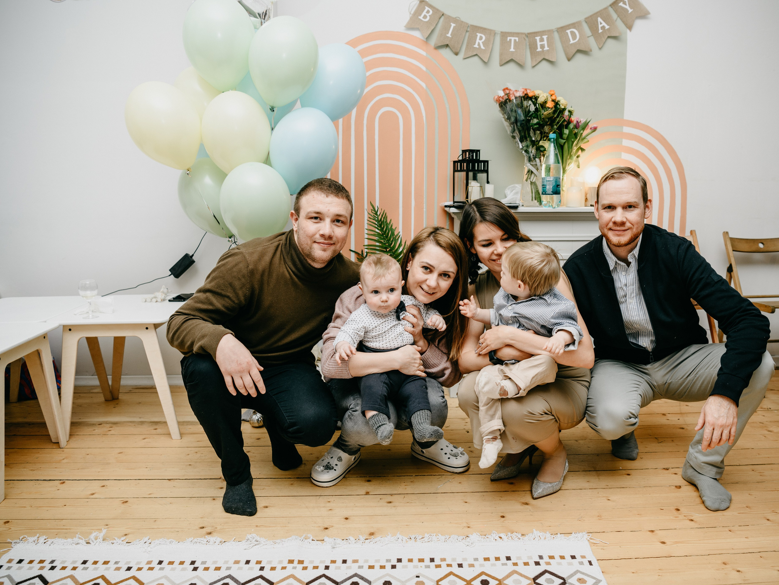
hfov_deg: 61.6
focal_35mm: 29
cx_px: 424
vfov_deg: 48.2
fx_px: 653
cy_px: 290
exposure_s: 1/160
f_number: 3.5
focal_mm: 26
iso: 125
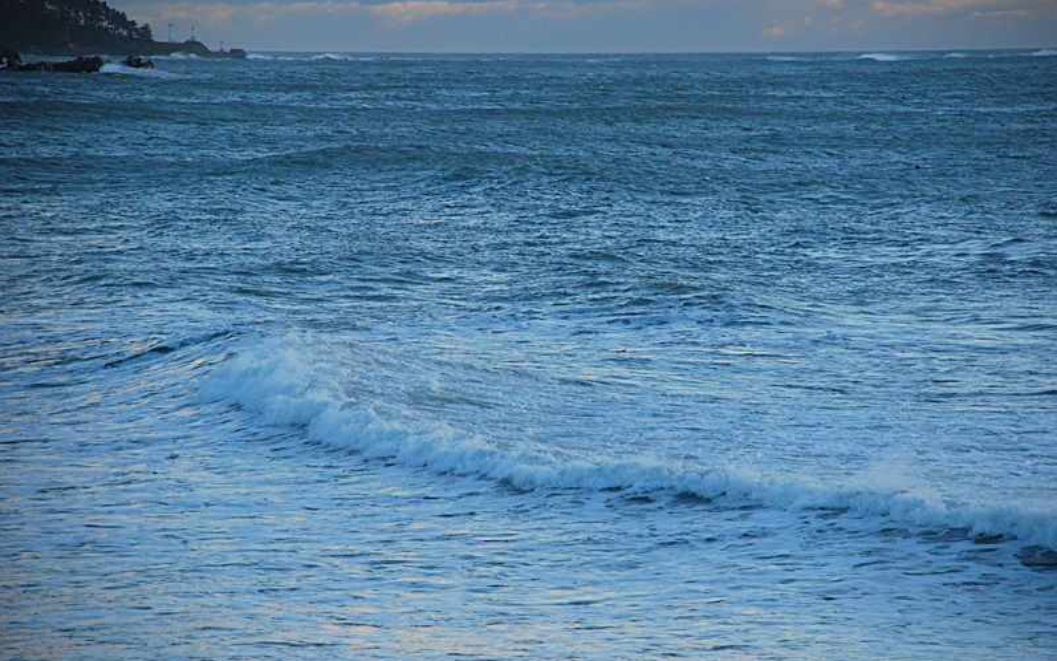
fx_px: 5977
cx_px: 529
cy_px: 333
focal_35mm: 208
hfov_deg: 10.1
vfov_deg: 6.3
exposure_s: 1/640
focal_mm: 135
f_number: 6.3
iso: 400
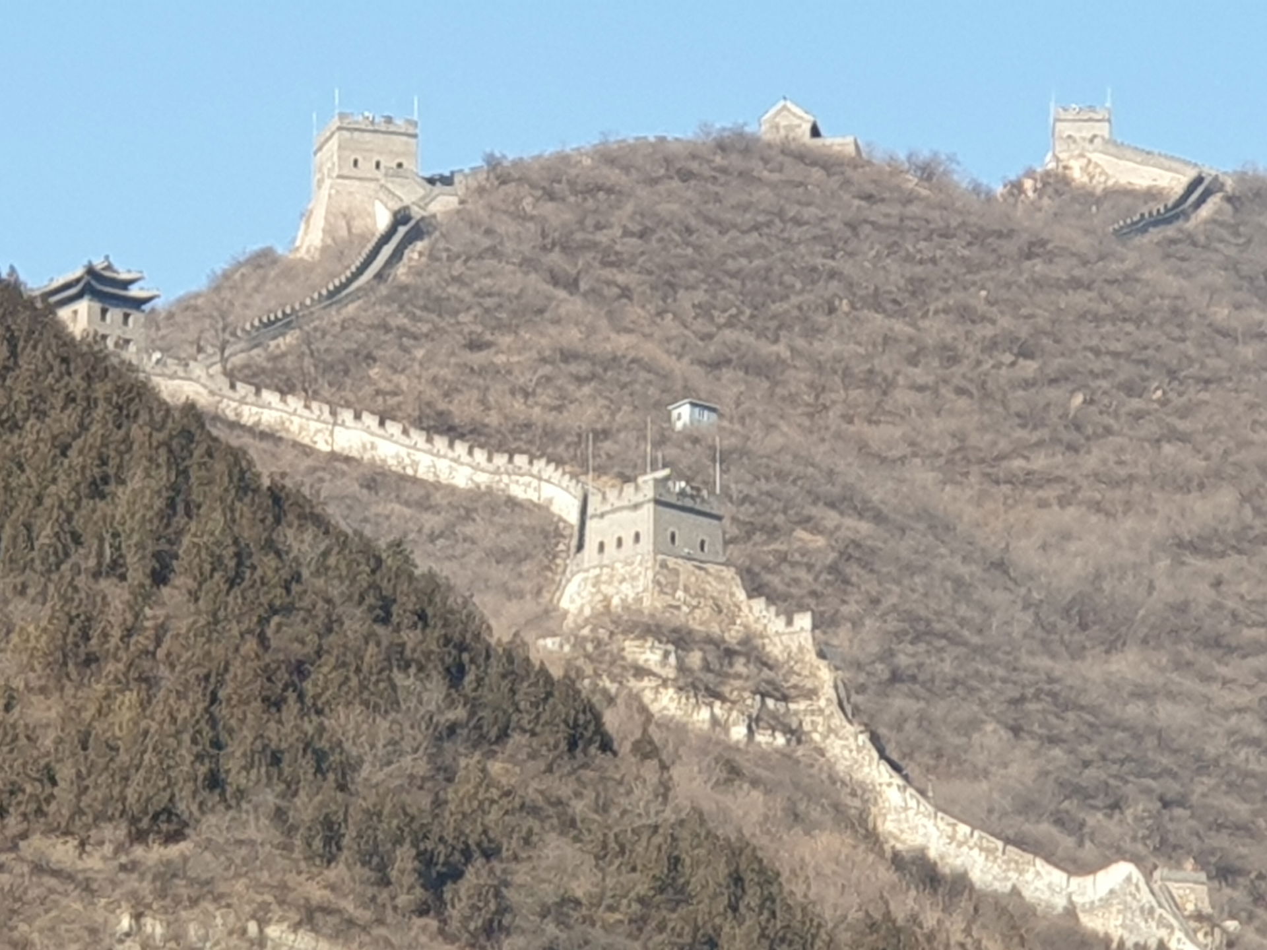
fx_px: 1903
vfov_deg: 28.0
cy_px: 475
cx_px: 634
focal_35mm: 52
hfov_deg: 36.8
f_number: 2.4
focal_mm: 6
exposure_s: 1/344
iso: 25
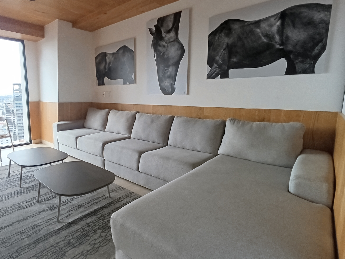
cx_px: 141
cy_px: 126
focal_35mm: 20
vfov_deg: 66.0
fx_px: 199
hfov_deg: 80.9
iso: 160
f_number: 2.2
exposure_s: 1/120
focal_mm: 1.65
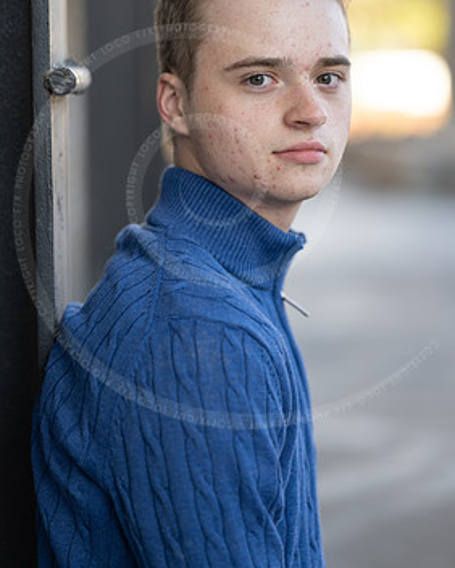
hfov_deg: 15.1
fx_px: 1715
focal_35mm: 102
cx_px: 231
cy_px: 219
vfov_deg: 18.8
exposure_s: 1/250
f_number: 1.8
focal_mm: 85
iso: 100
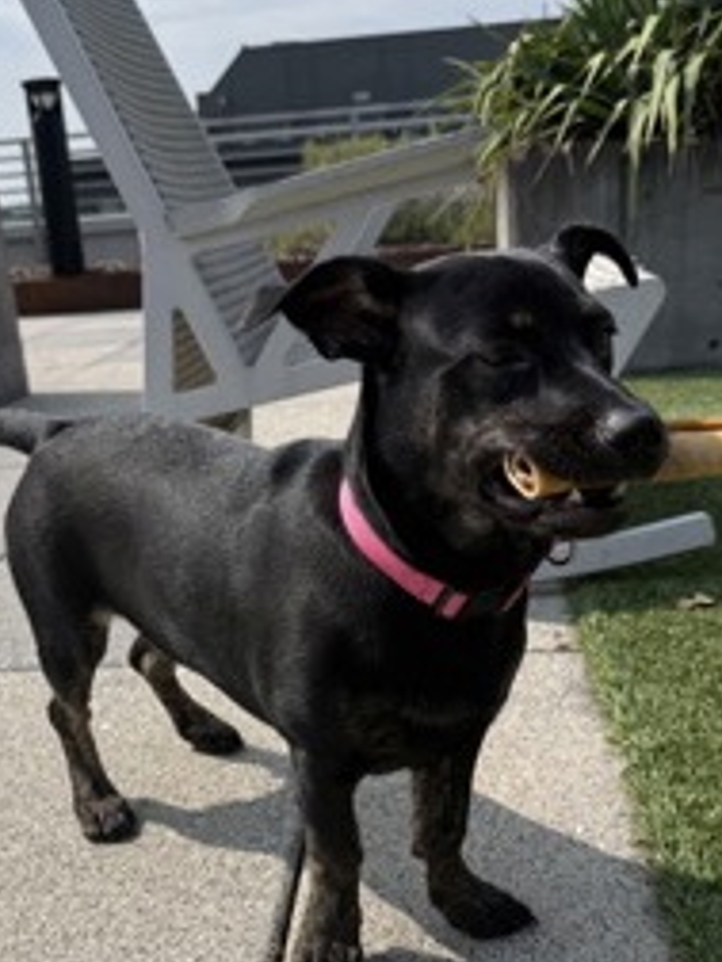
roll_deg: +5.5
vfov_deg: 46.3
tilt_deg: -18.7
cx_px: 327
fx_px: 1112
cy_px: 618
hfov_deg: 35.9
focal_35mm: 40
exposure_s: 1/5714
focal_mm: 6.76
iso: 80
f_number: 1.78
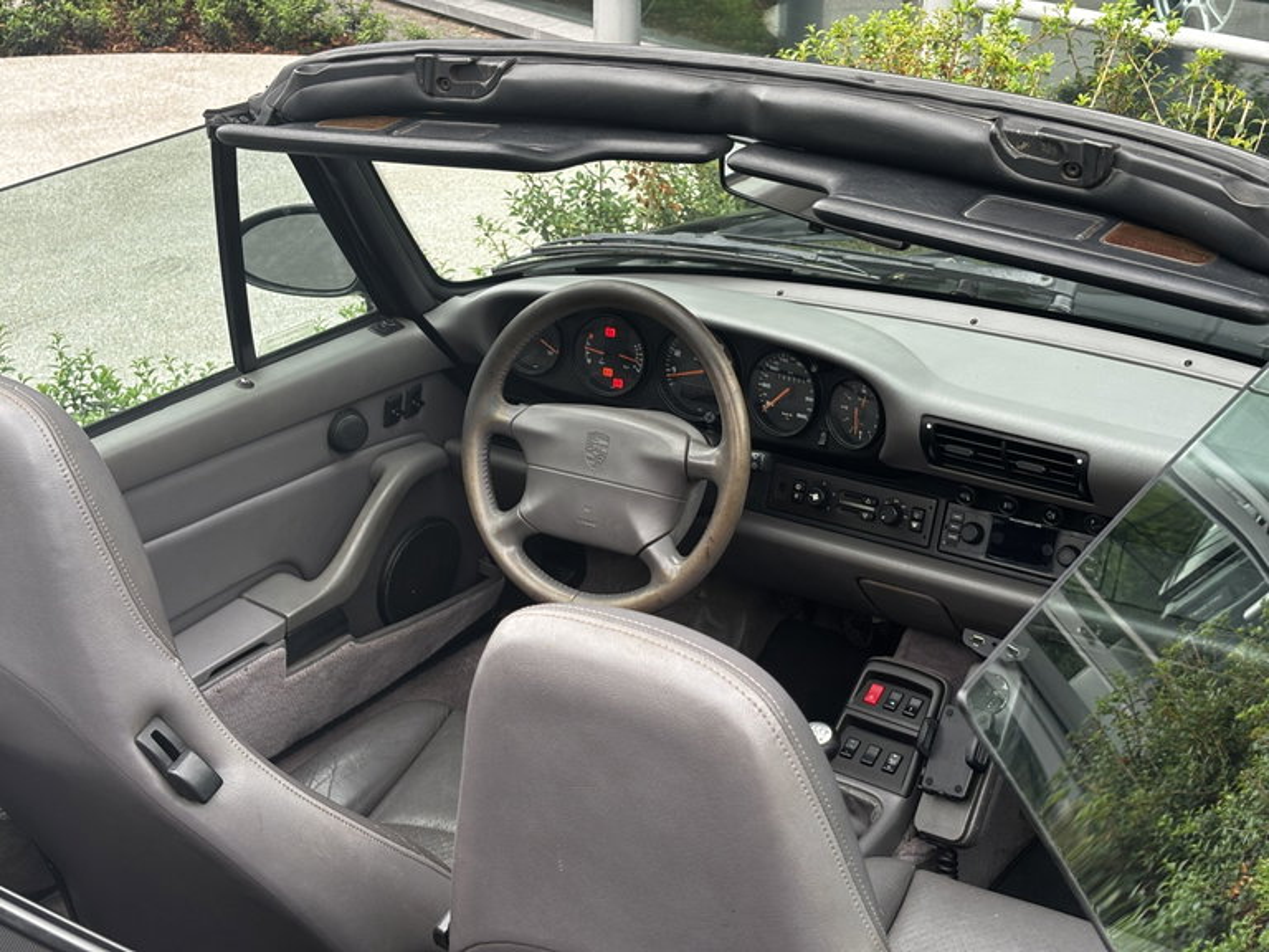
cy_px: 476
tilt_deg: -21.5
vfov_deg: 28.0
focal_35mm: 52
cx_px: 634
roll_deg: -0.6
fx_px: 1906
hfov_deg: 36.8
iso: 50
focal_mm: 5.96
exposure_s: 1/81
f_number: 1.6
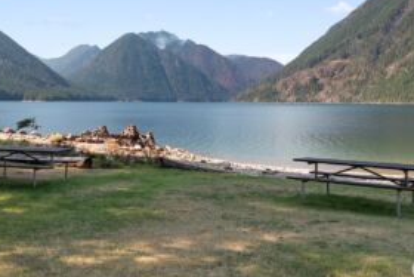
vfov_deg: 33.1
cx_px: 201
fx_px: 460
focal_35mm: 40
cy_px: 86
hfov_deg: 48.4
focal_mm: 10.26
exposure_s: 1/60
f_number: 3.5
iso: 100
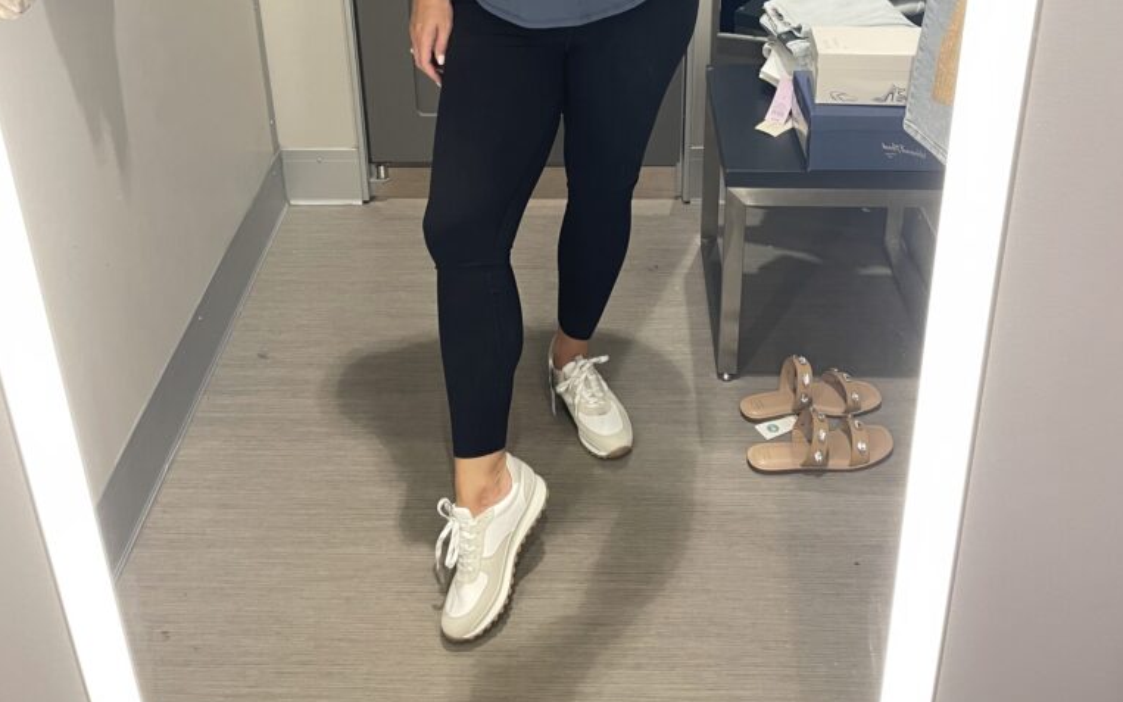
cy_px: 59
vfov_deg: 32.6
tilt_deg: -25.6
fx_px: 1132
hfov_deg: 52.7
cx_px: 564
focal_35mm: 37
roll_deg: +1.9
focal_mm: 4.2
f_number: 1.6
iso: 80
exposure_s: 1/60
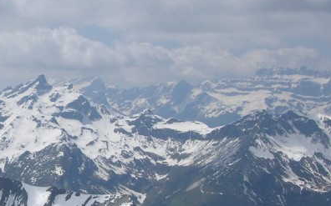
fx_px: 866
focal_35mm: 96
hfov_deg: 21.0
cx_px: 6
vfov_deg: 13.6
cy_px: 128
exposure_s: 1/366
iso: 50
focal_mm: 8.9
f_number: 8
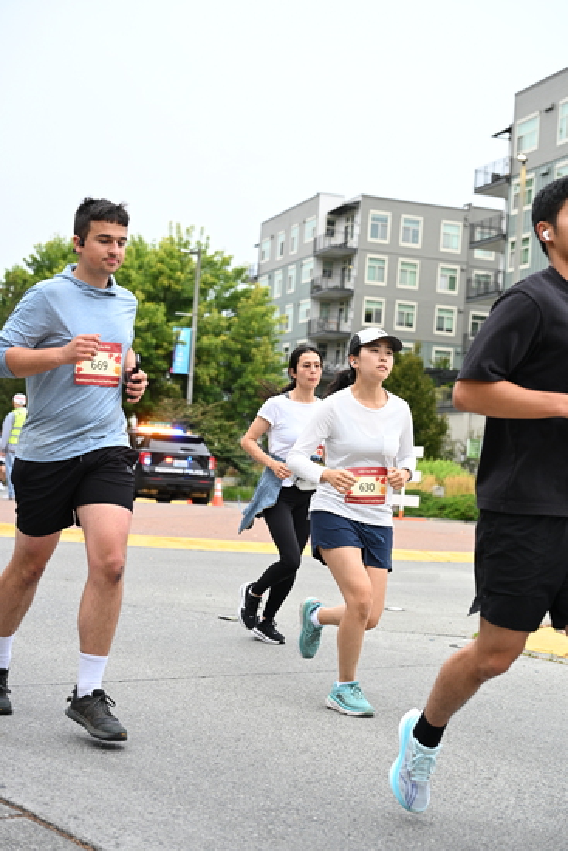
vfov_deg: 36.2
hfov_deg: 24.6
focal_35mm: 55
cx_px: 284
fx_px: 1301
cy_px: 426
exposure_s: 1/800
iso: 1600
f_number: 4
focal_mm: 55
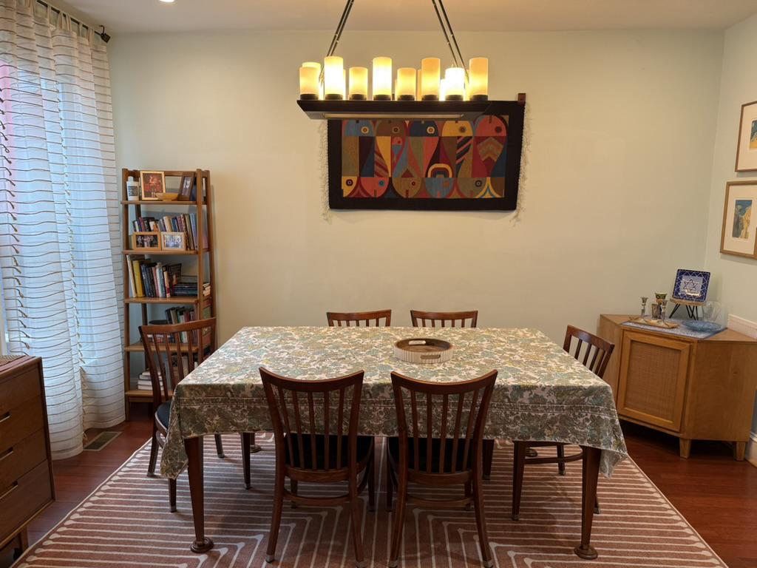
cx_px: 378
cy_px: 284
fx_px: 525
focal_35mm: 24
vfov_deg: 56.8
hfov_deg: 71.6
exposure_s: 1/60
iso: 125
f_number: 1.78
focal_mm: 6.76
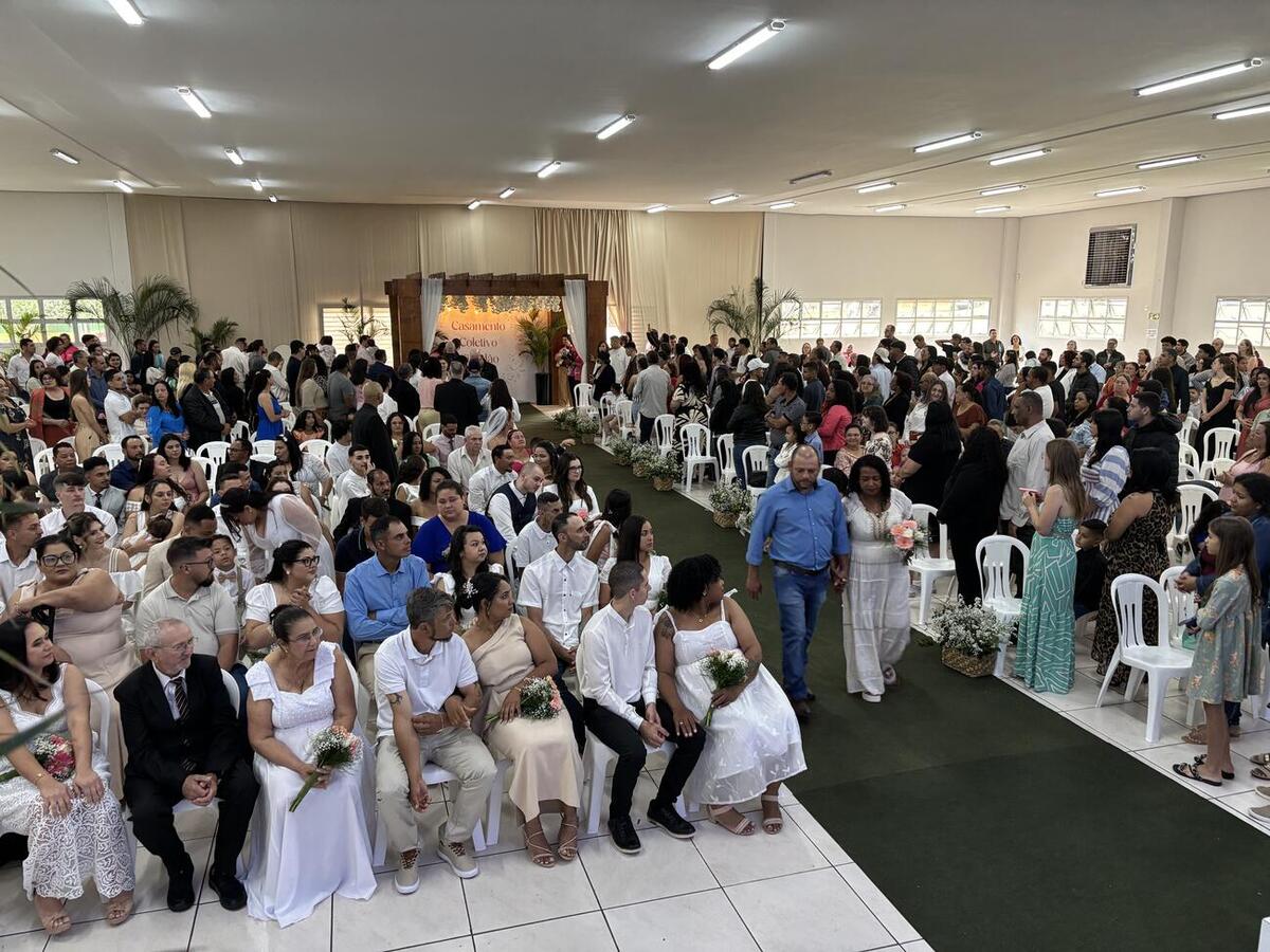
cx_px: 635
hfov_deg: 67.3
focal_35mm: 26
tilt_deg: -11.4
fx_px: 954
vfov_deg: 53.1
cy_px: 476
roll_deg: -0.1
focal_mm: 5.96
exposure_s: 1/60
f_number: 1.6
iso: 200
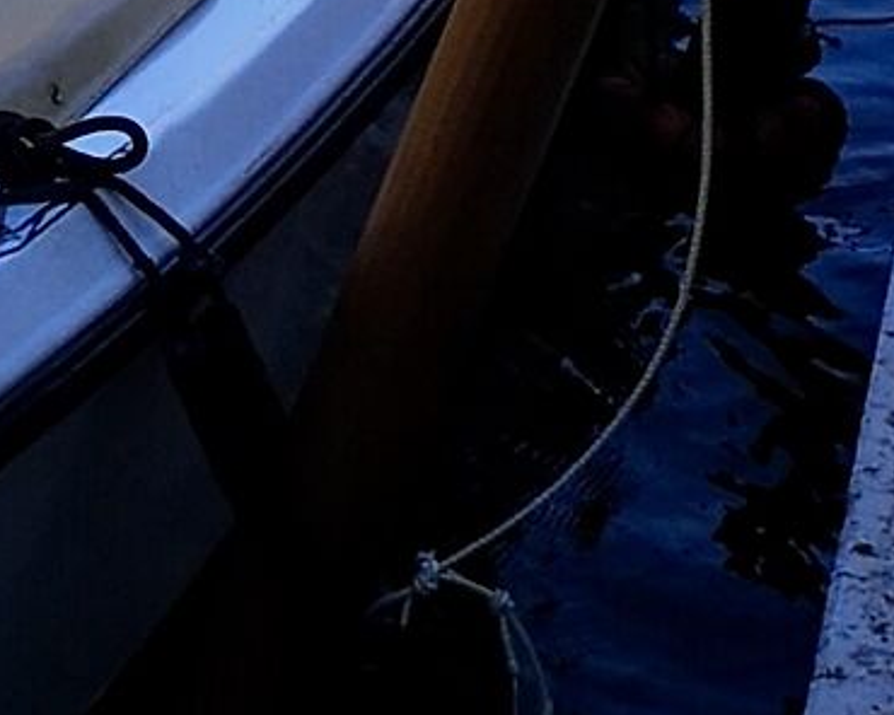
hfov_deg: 11.1
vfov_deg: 8.3
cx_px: -134
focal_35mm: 171
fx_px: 4524
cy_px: -1005
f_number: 1.8
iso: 50
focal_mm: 5.58
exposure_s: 1/1567
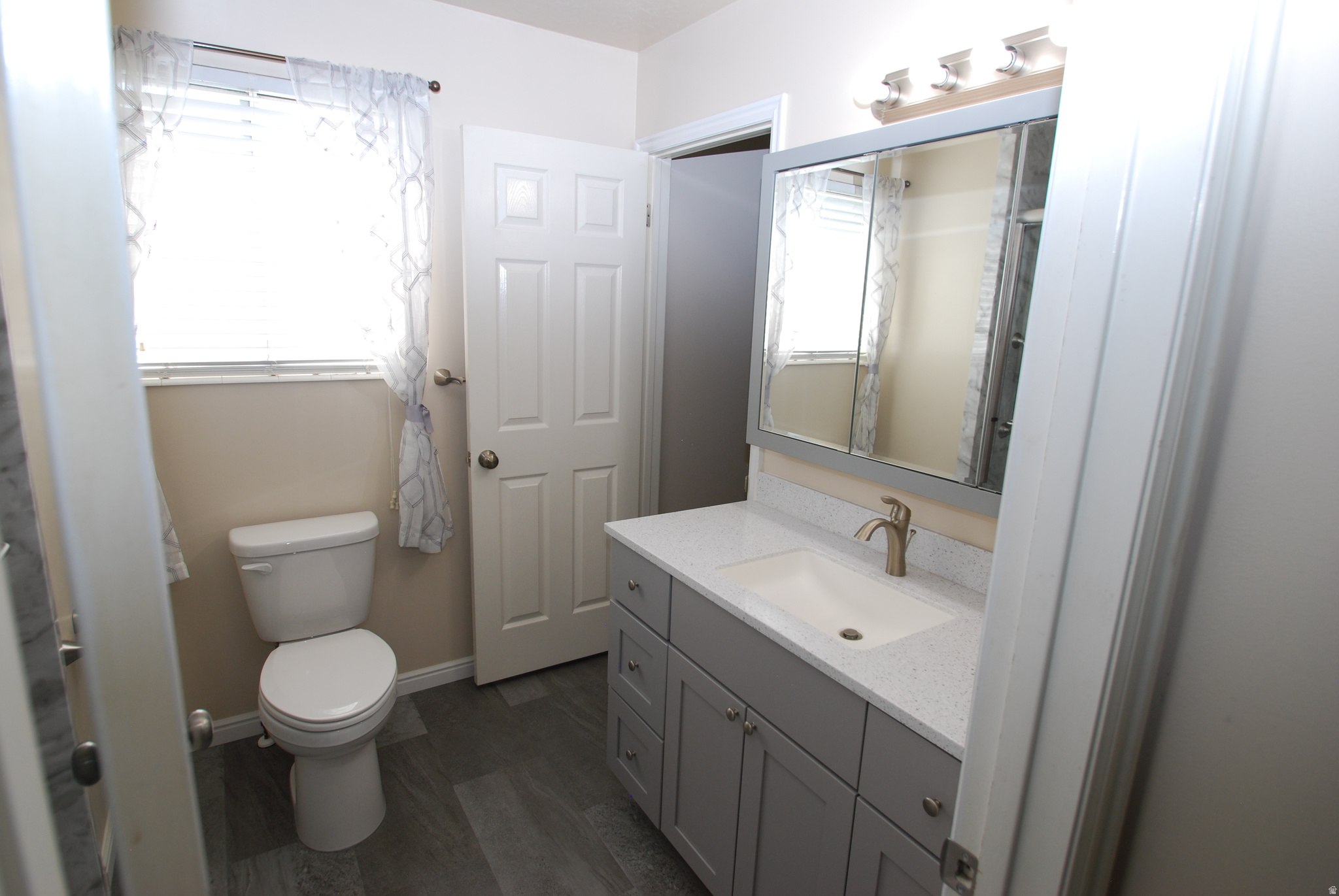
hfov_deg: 92.4
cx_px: 670
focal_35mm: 17
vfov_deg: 69.8
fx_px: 642
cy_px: 448
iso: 200
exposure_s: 1/100
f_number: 5
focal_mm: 11.5
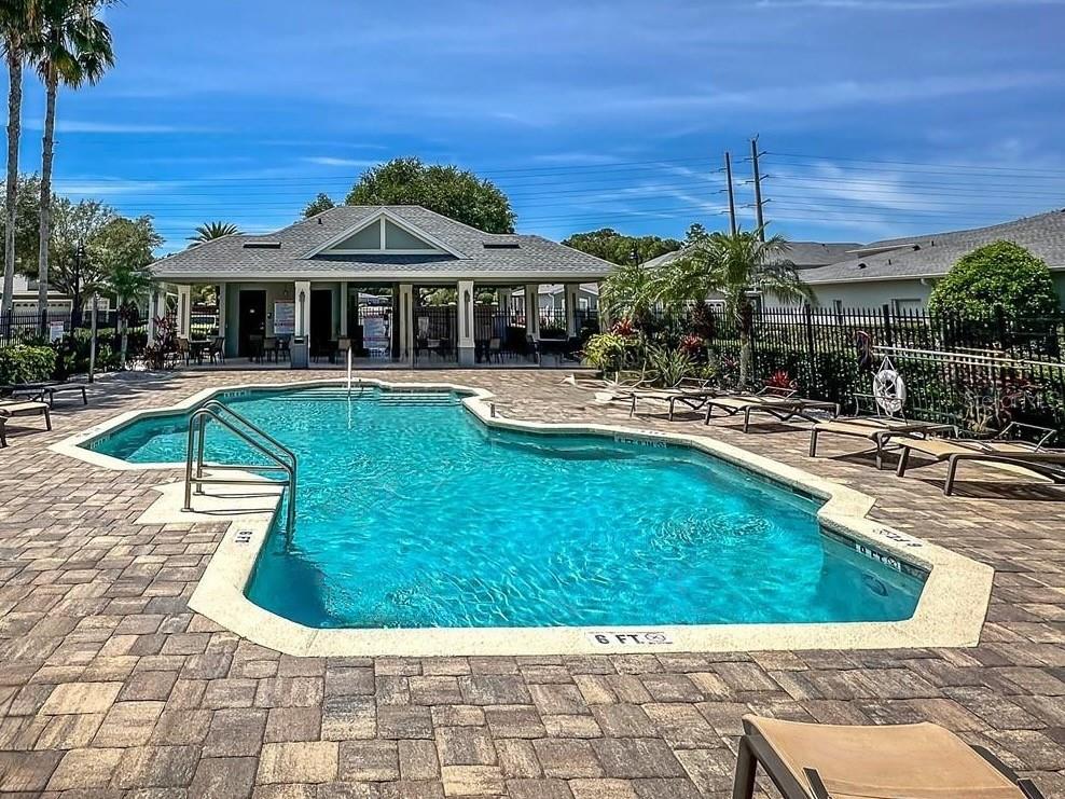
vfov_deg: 85.7
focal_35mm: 14
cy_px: 400
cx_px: 532
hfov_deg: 102.1
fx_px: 431
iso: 320
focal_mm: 2.22
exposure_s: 1/120
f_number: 2.2
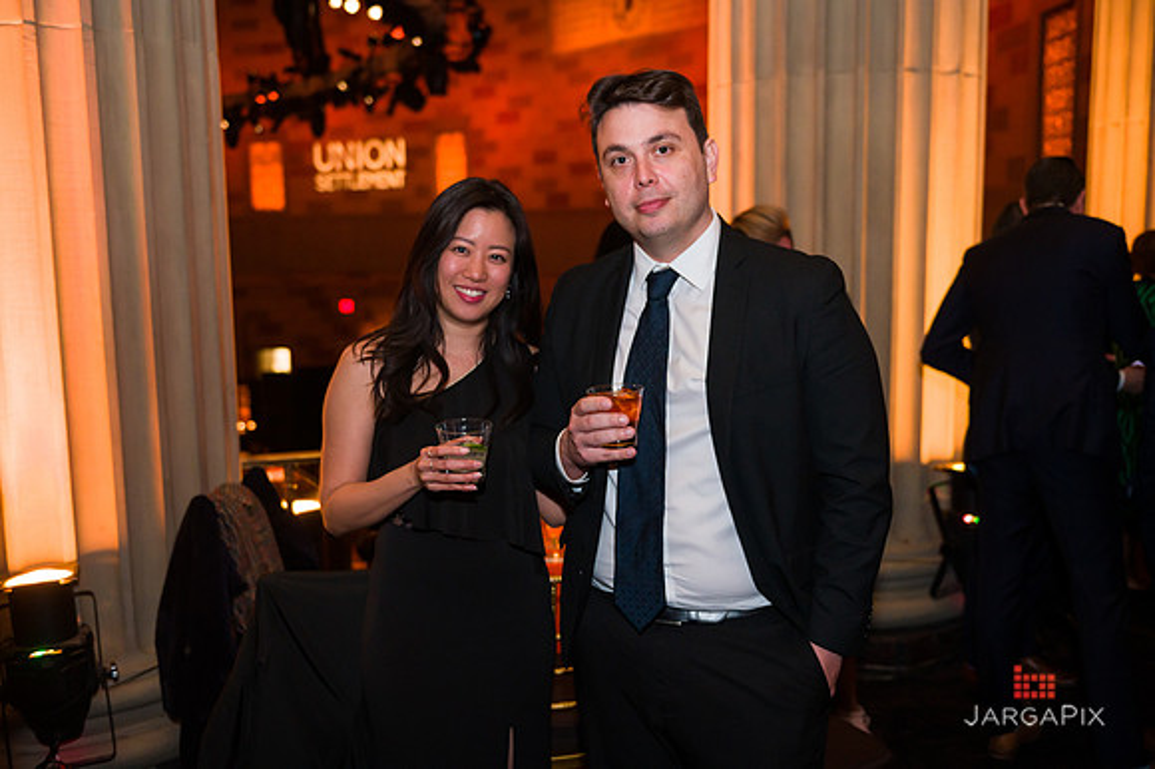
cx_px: 578
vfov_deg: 37.8
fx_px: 1122
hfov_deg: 54.5
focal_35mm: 35
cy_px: 384
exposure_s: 1/200
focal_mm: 35
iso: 1600
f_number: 3.2
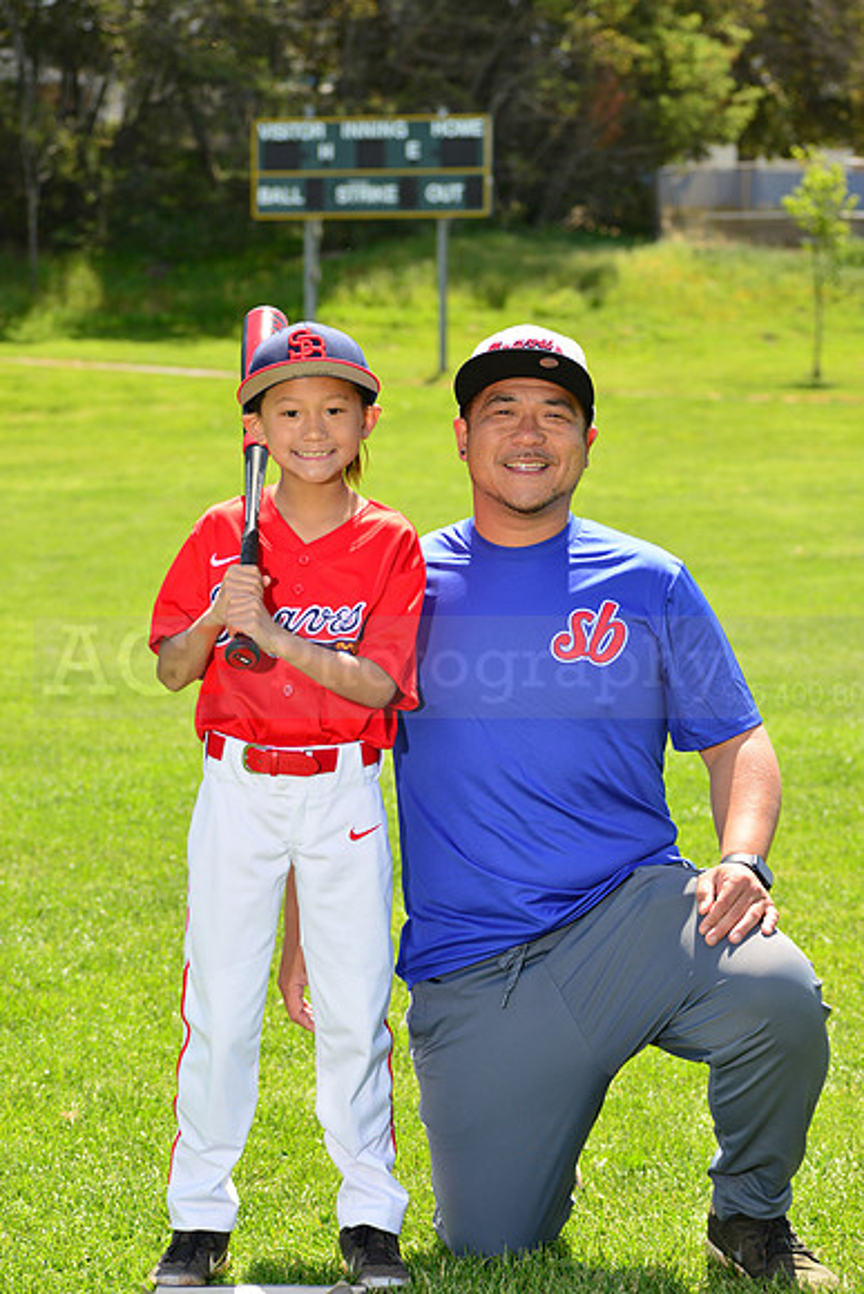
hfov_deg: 12.5
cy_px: 647
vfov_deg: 18.6
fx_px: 3957
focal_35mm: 110
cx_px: 432
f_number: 8
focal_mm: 110
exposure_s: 1/250
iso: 200
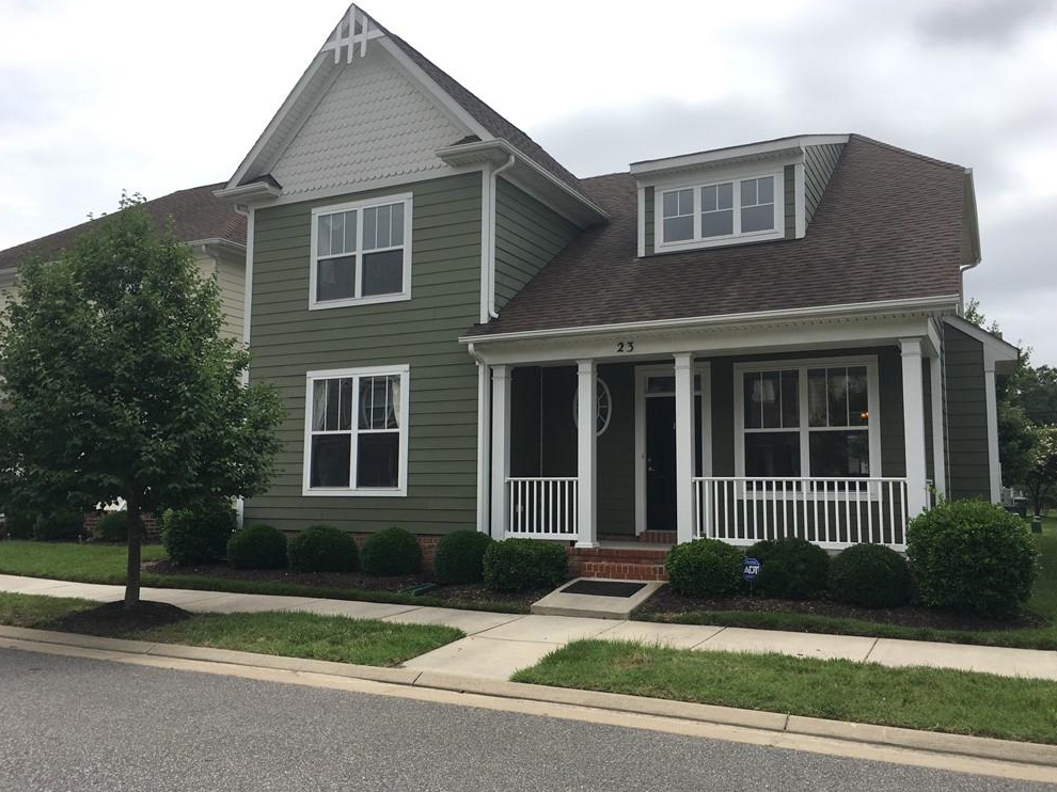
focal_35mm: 30
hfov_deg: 60.0
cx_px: 535
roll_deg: -0.9
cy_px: 401
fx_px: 916
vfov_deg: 46.8
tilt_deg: +6.5
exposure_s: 1/1538
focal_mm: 4.15
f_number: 2.2
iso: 25
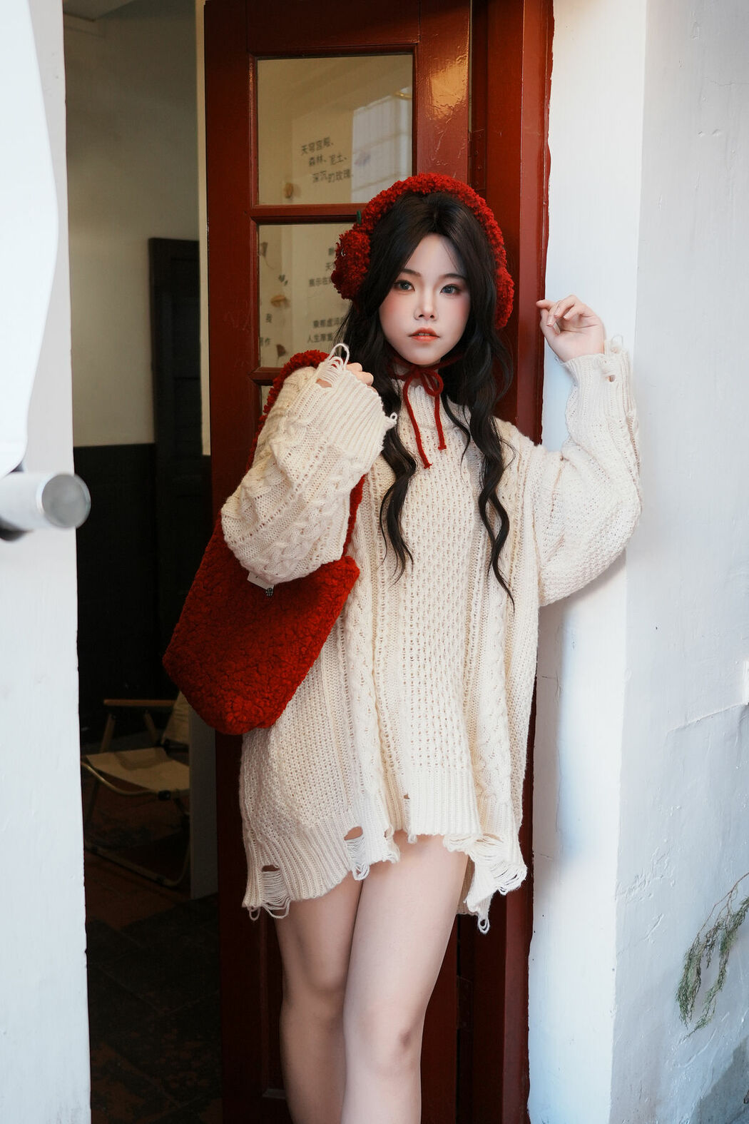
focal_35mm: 36
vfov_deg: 53.1
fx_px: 1123
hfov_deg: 36.9
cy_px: 562
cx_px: 374
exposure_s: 1/200
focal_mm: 24
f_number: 2.8
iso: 400
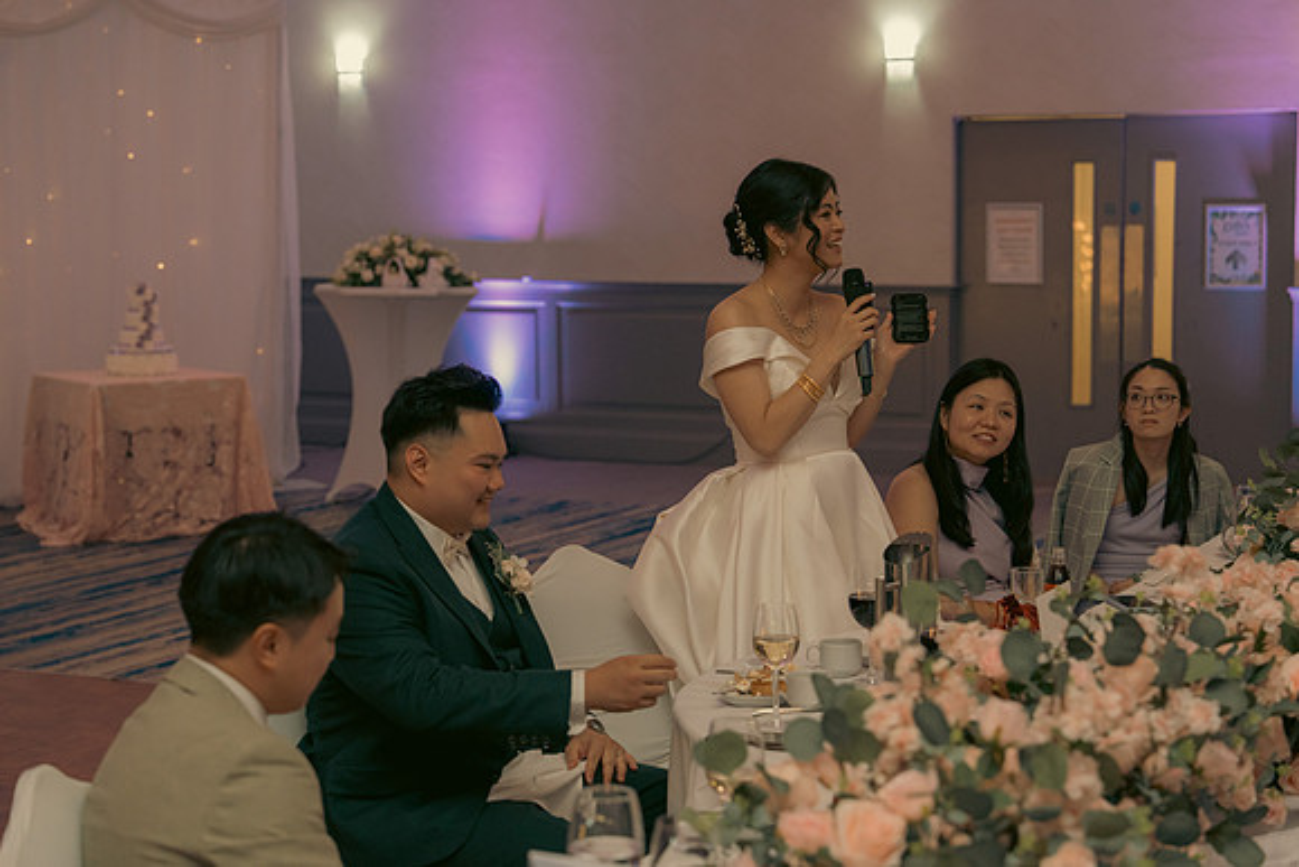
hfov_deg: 28.8
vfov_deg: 19.5
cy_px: 434
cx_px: 650
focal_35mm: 70
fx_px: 2526
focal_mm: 70
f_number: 3.5
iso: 2500
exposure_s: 1/160
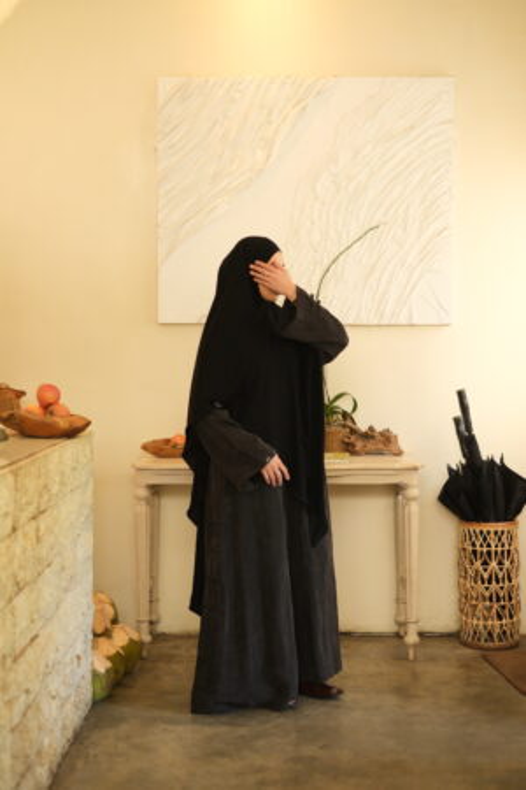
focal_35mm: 53
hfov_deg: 25.5
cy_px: 395
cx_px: 263
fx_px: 1161
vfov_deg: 37.5
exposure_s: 1/250
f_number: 2
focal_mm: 35
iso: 800
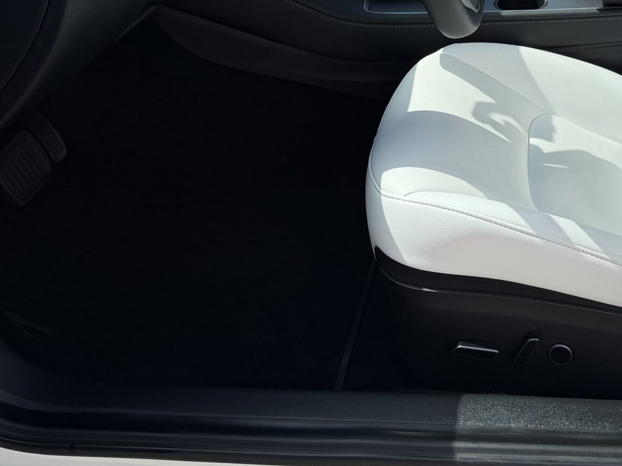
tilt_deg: -21.6
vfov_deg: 26.6
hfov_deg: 35.0
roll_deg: +0.0
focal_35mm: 53
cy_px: 51
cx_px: 499
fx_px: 952
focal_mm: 6.76
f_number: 1.78
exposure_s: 1/3953
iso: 80
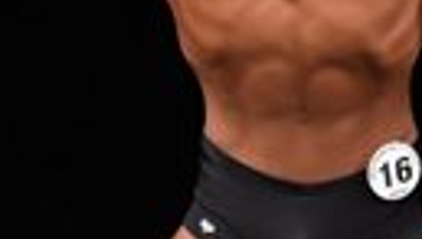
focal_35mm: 1603
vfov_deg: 0.8
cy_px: 206
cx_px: -152
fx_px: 17963
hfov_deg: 1.3
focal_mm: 170
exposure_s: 1/400
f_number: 5.6
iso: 3200
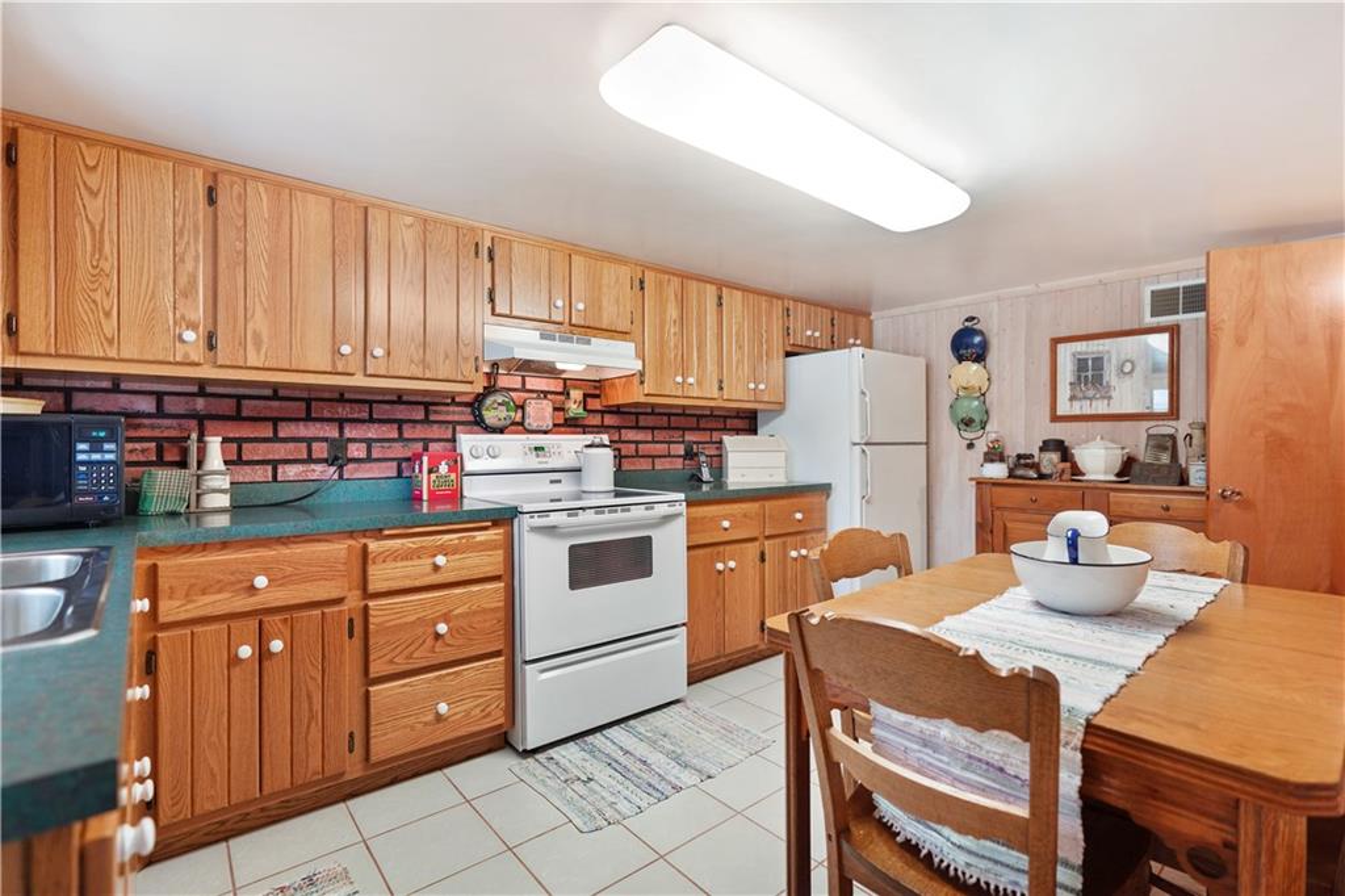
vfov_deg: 73.7
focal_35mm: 16
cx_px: 672
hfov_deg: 96.8
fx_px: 598
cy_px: 448
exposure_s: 1/30
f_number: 2.8
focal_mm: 16
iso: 250
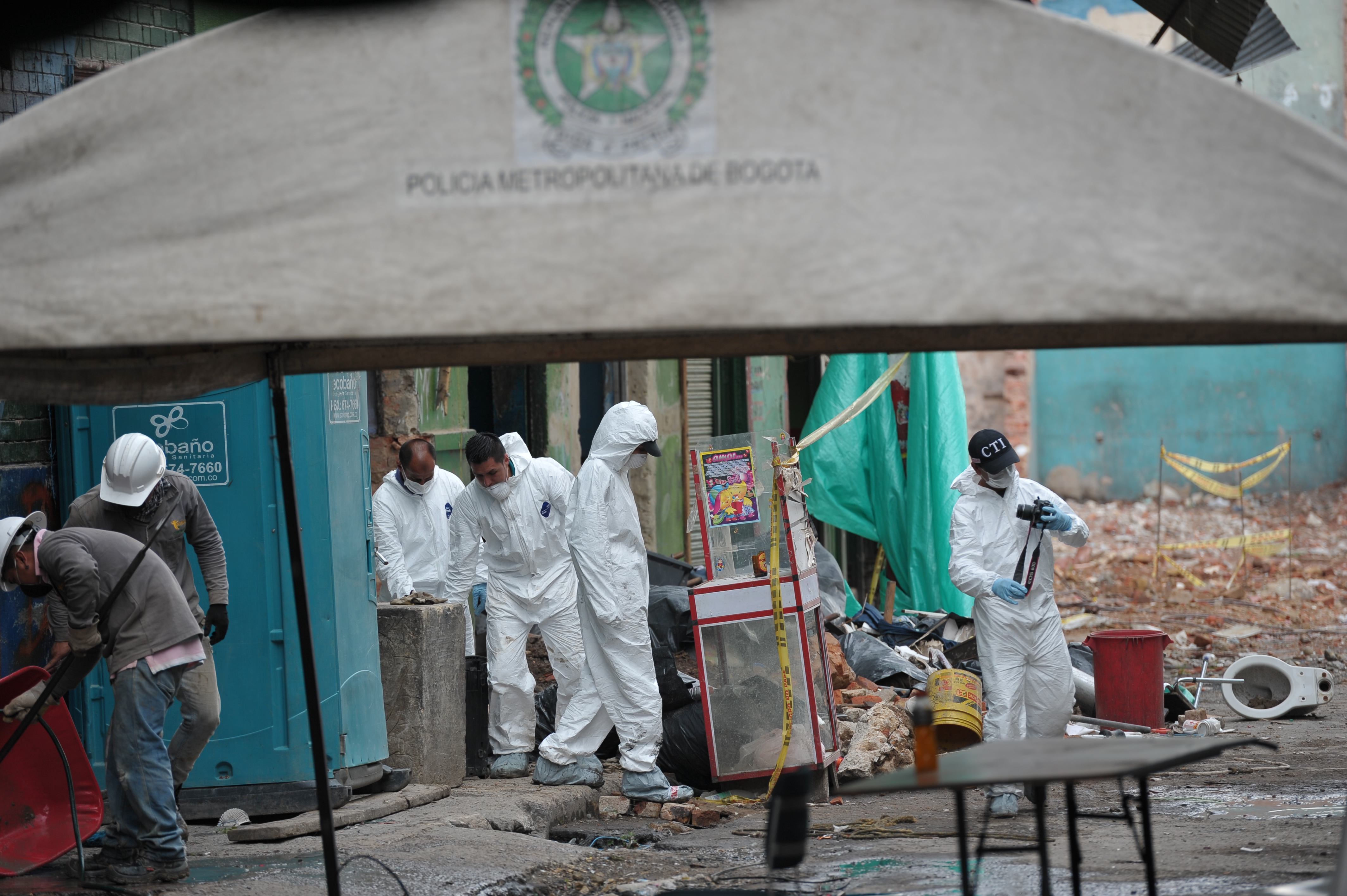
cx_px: 674
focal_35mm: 200
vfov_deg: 6.9
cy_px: 448
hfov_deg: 10.3
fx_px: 7478
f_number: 4
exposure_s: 1/250
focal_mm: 200
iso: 200
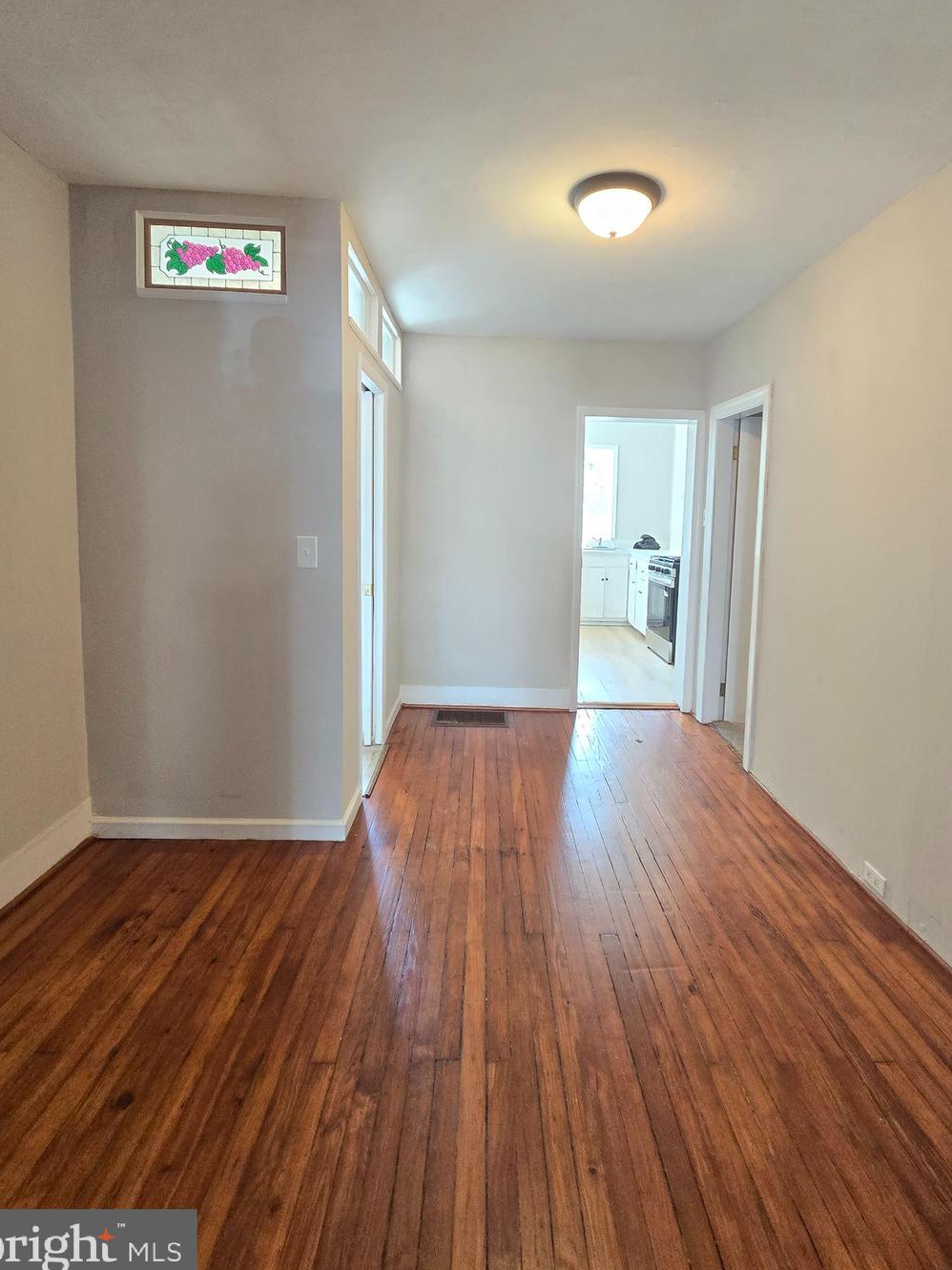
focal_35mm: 15
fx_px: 550
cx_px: 508
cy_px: 554
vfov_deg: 97.7
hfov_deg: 81.6
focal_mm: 2.2
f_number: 2.2
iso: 320
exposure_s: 1/60
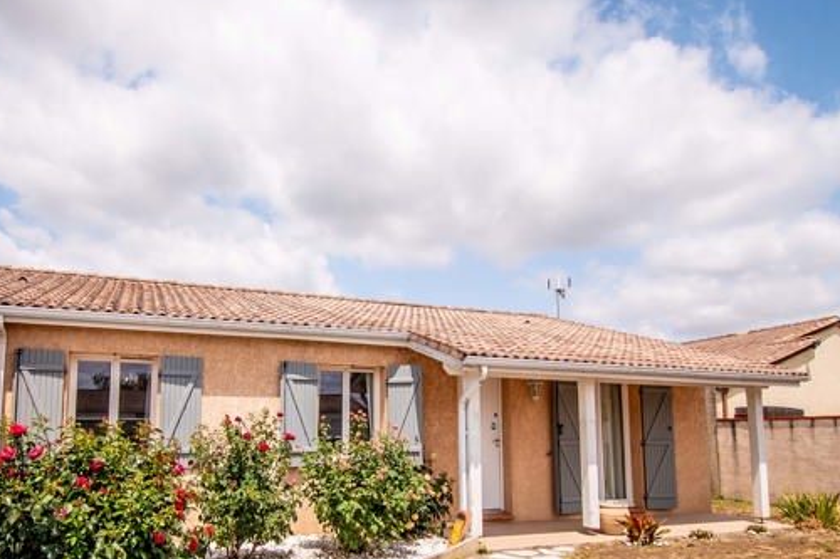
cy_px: 377
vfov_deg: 52.0
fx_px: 560
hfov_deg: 73.3
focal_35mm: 24
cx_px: 358
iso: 100
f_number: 5
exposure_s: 1/1250
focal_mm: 10
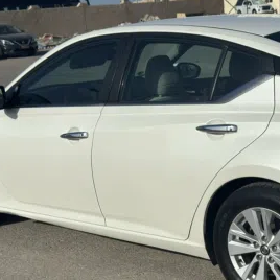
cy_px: 213
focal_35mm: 74
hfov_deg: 23.1
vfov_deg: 23.1
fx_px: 677
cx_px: 212
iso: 80
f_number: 1.78
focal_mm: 6.76
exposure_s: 1/22222
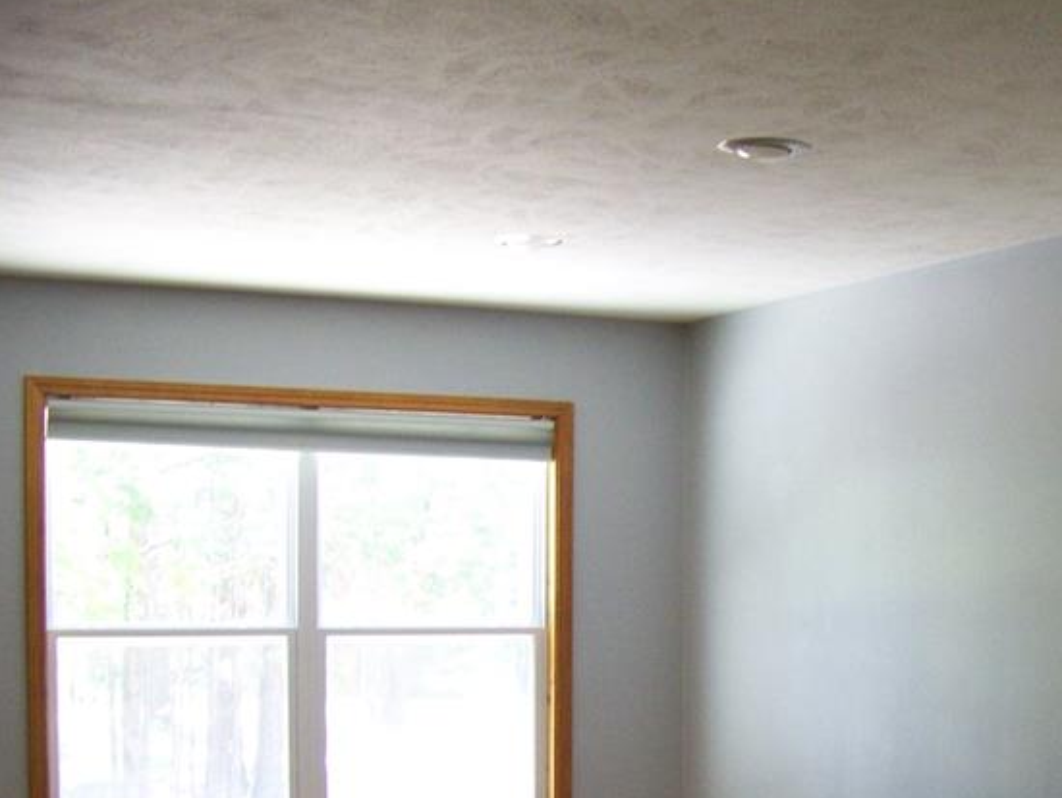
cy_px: 725
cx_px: 911
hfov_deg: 28.1
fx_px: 2056
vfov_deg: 21.4
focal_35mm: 67
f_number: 2.8
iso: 160
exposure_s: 1/30
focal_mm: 5.85
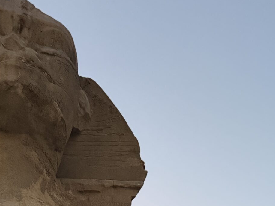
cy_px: 373
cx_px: 125
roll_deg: +0.1
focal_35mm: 67
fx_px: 532
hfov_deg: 29.0
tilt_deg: +21.1
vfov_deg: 17.6
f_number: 1.78
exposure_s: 1/41
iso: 800
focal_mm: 6.76
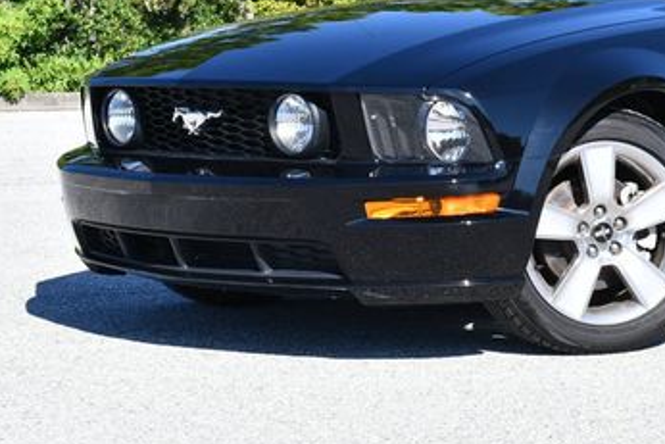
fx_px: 2051
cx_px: 613
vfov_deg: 12.3
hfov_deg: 18.1
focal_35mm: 111
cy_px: 50
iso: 200
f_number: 8
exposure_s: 1/250
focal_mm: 30
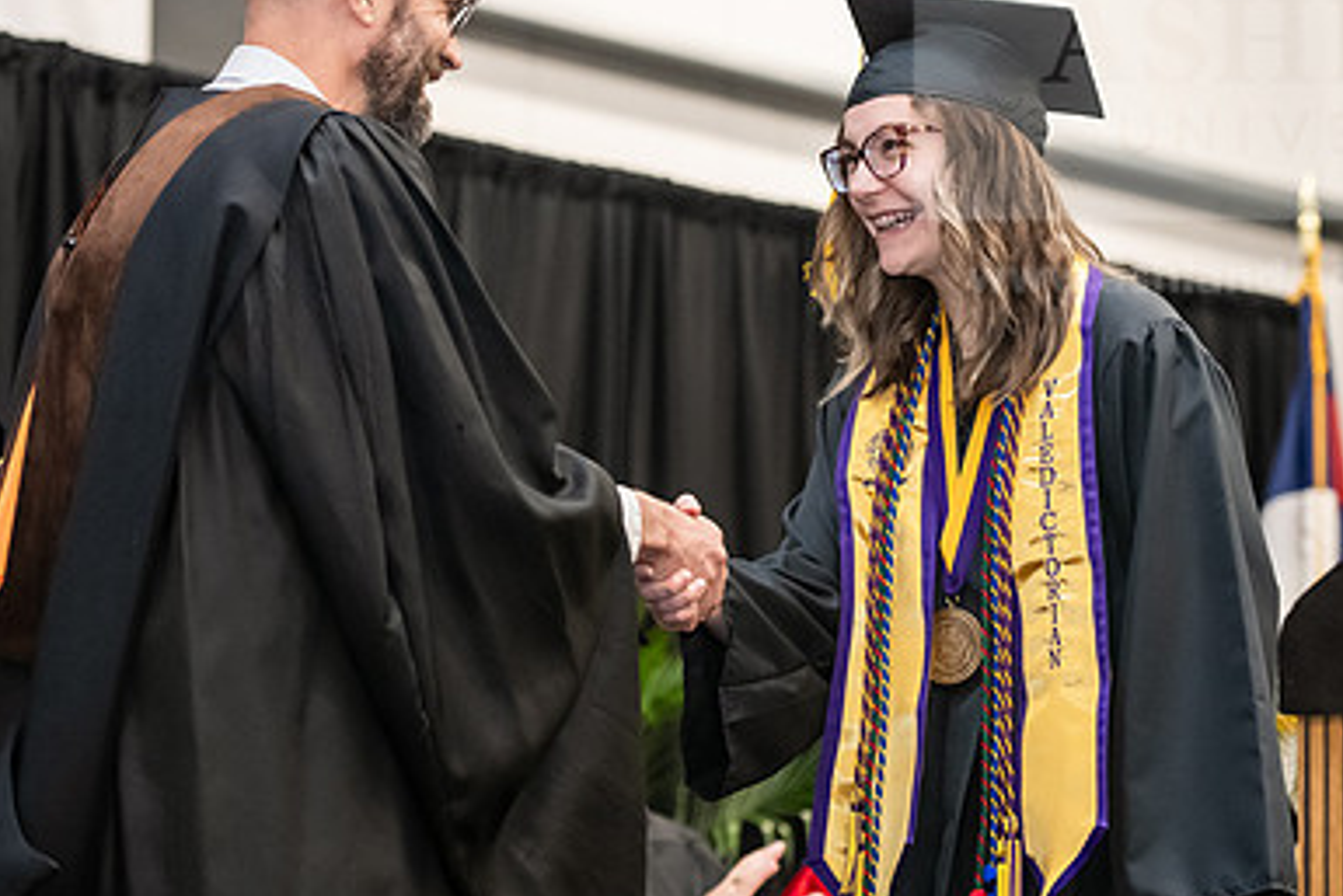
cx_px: 809
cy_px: 350
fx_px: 5336
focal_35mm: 143
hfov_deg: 14.3
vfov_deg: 9.6
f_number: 3.5
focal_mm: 95
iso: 3200
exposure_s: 1/200
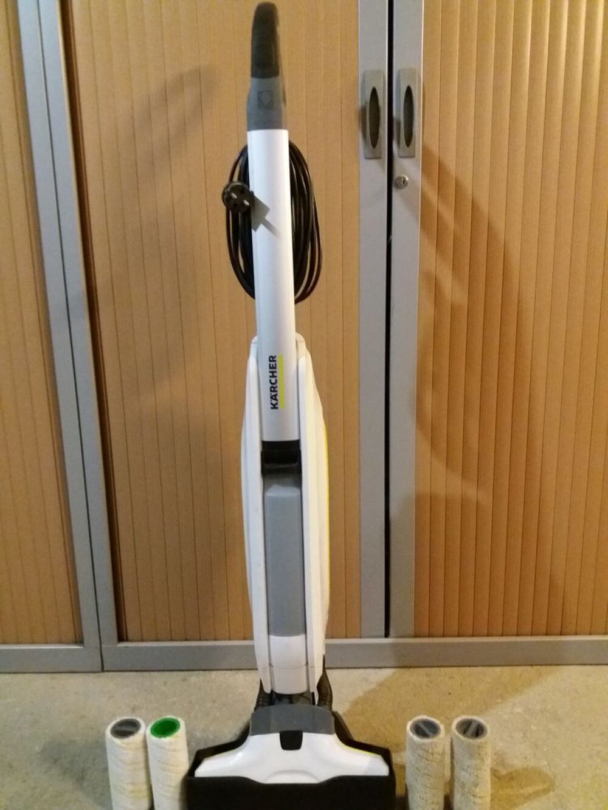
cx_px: 304
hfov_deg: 49.8
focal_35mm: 28
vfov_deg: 63.4
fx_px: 656
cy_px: 405
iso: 640
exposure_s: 1/17
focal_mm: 3.7
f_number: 1.9
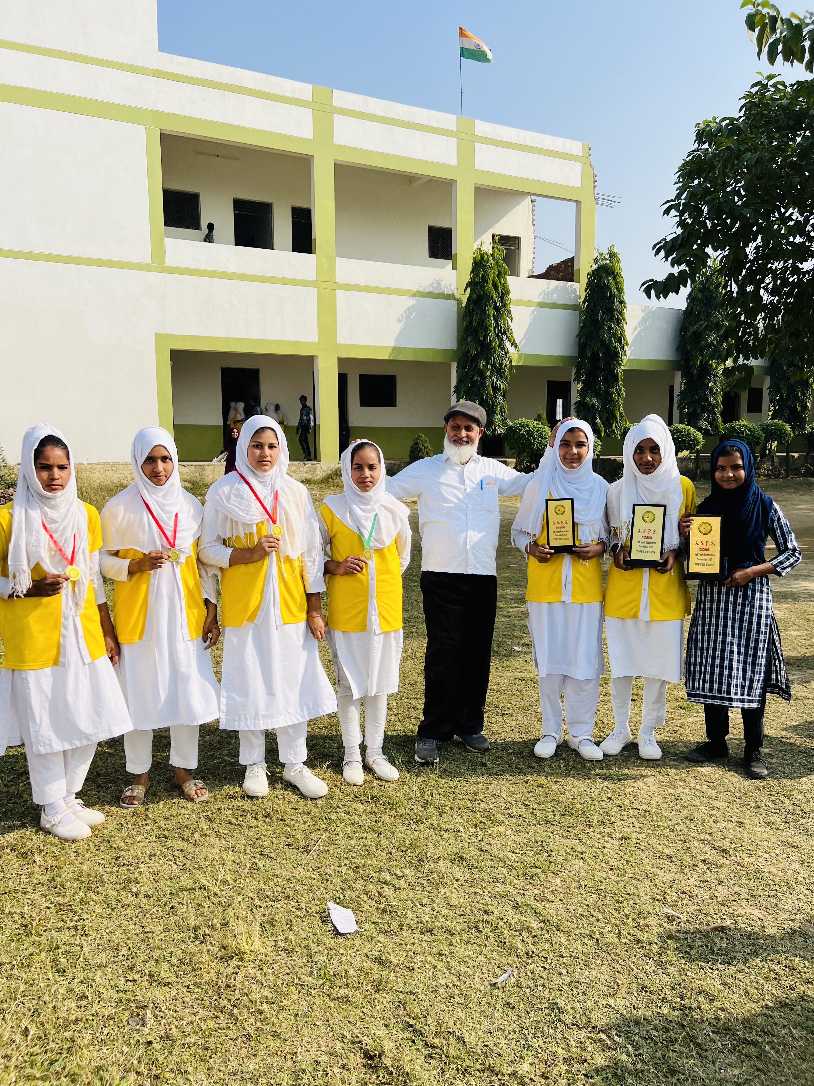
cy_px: 543
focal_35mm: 26
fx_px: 815
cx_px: 407
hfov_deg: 53.1
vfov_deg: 67.3
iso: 50
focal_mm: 5.7
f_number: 1.5
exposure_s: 1/4630
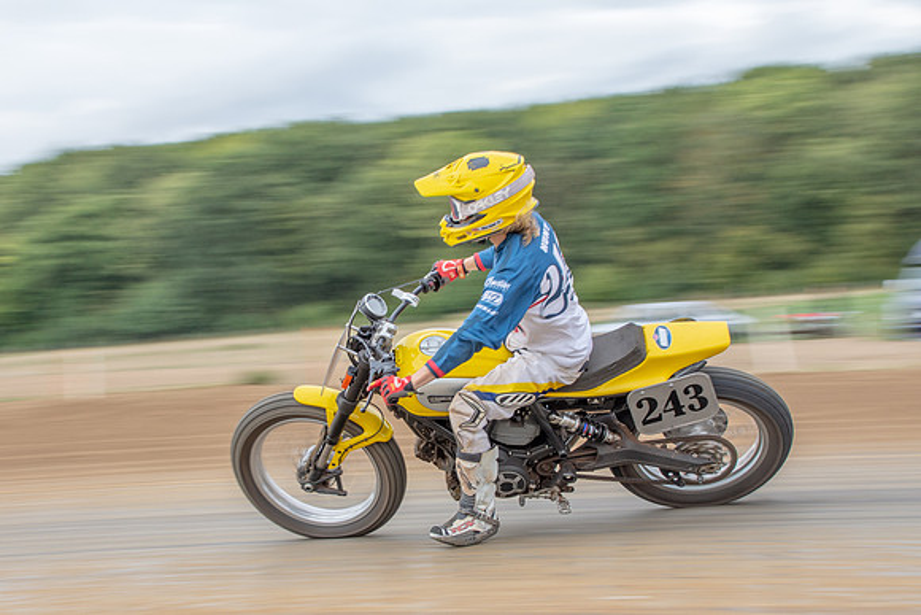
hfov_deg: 22.3
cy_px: 306
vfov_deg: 15.0
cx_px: 382
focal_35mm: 91
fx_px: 2334
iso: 320
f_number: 8
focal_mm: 52
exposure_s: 1/125
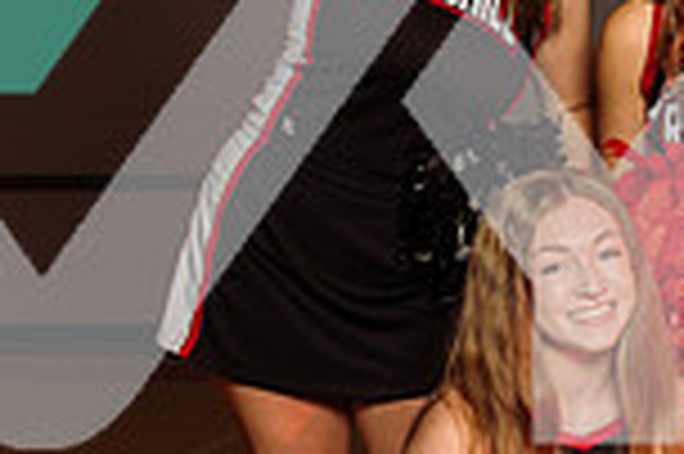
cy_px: 209
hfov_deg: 15.3
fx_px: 2467
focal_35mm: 130
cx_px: 796
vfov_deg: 10.5
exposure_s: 1/250
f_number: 6.3
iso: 250
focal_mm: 34
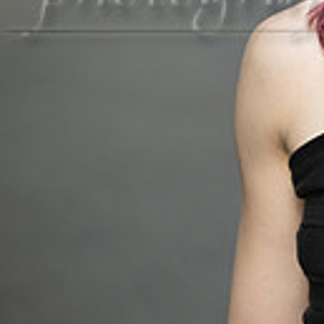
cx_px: 620
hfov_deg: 6.0
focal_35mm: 287
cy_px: 26
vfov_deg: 6.1
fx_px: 3039
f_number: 2.8
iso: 400
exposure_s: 1/500
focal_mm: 75
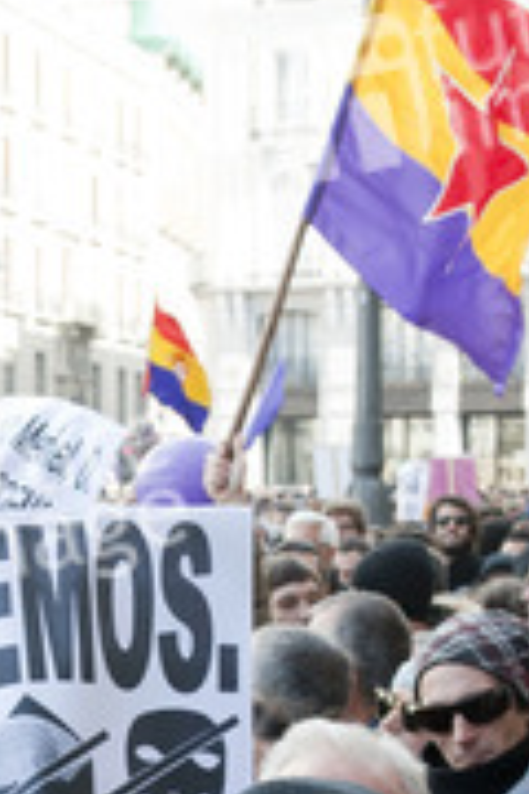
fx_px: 1565
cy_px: 741
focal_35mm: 71
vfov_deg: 27.3
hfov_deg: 19.0
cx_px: 90
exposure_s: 1/500
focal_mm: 32
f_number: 6.3
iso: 800
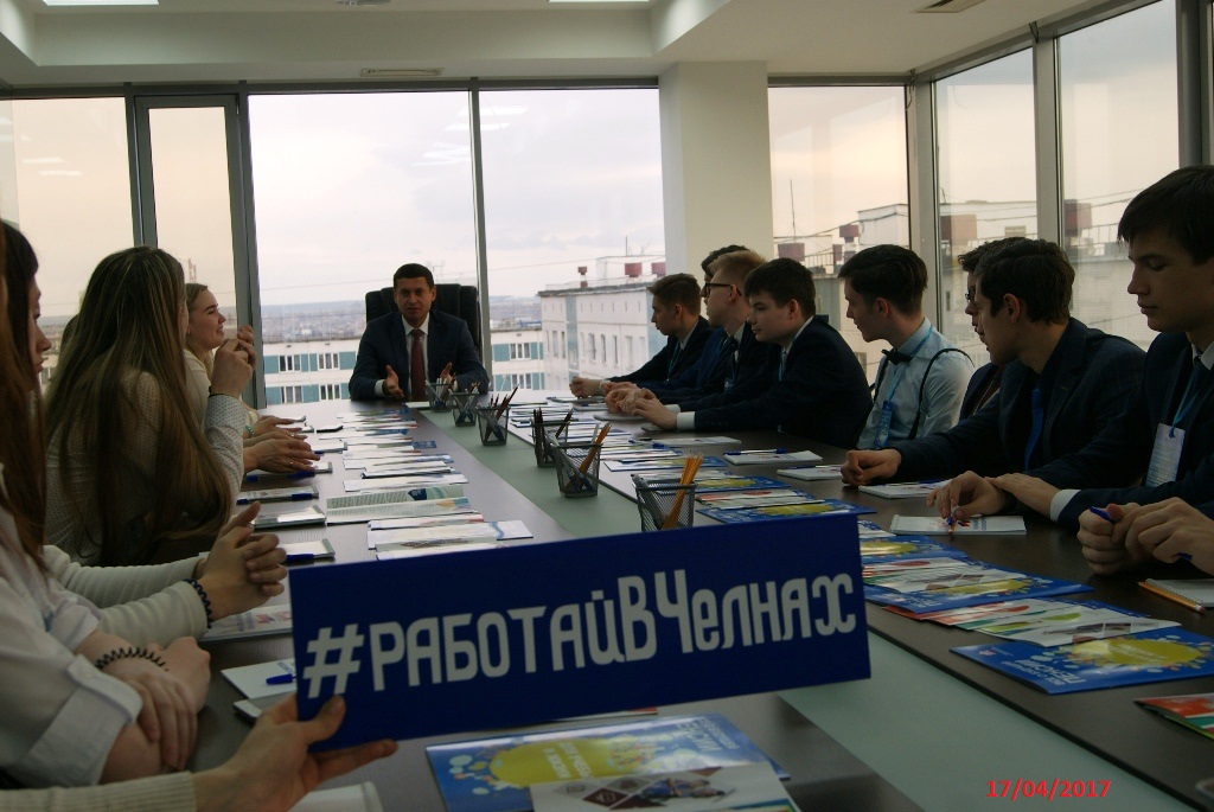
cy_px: 406
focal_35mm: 42
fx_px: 1418
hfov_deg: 46.4
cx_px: 607
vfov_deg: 32.0
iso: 100
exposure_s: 1/60
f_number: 5.6
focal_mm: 28
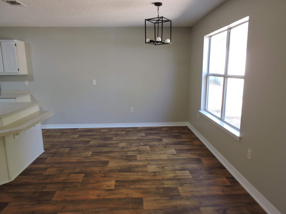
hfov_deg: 71.6
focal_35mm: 24
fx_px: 198
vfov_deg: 56.8
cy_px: 107
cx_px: 143
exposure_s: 1/30
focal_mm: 4.3
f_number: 3.3
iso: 250
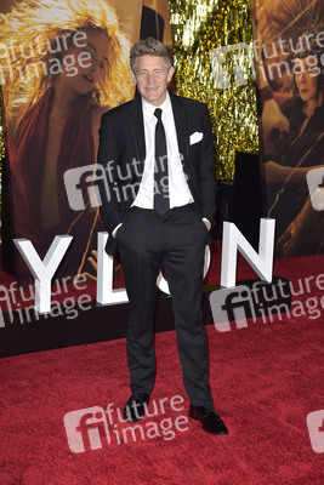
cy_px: 242
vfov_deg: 32.4
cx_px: 162
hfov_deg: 21.9
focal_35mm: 62
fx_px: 836
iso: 800
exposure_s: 1/250
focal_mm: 62
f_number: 6.3
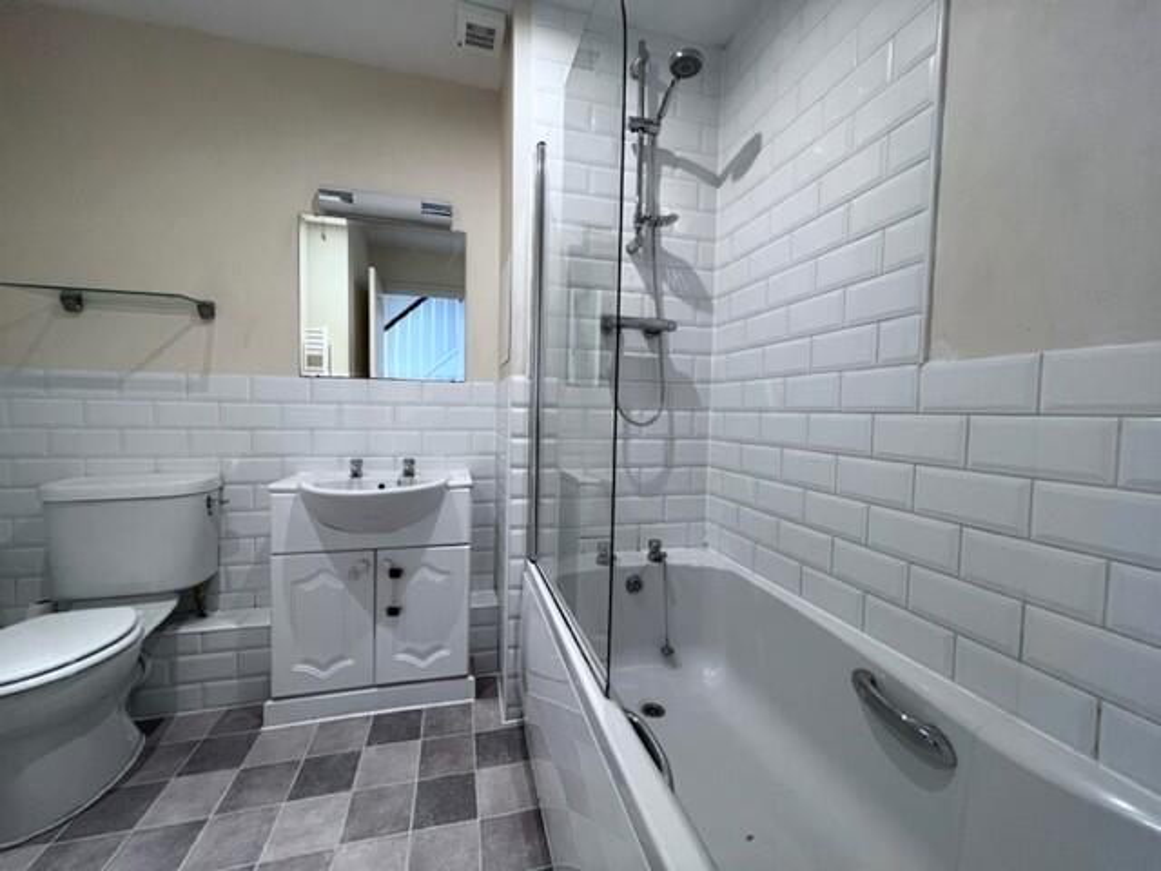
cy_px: 436
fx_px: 436
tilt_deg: -3.0
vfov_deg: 89.9
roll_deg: -1.1
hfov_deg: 106.2
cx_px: 580
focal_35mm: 13
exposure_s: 1/50
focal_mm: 1.57
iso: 125
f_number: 1.8
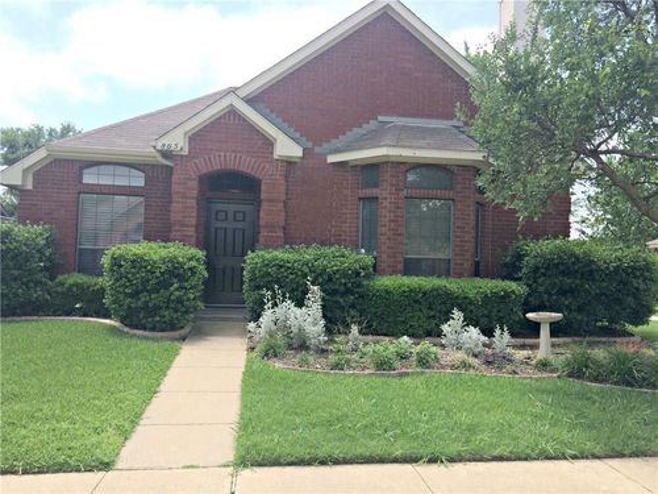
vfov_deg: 48.2
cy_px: 247
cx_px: 329
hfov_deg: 61.7
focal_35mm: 29
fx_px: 551
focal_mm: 4.15
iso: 32
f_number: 2.2
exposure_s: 1/1282
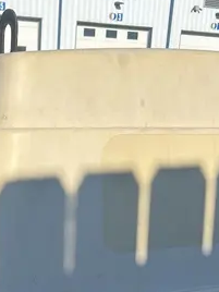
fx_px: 599
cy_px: 326
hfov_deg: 20.0
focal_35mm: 71
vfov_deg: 25.3
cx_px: -3
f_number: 1.5
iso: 50
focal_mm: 5.7
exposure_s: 1/4274
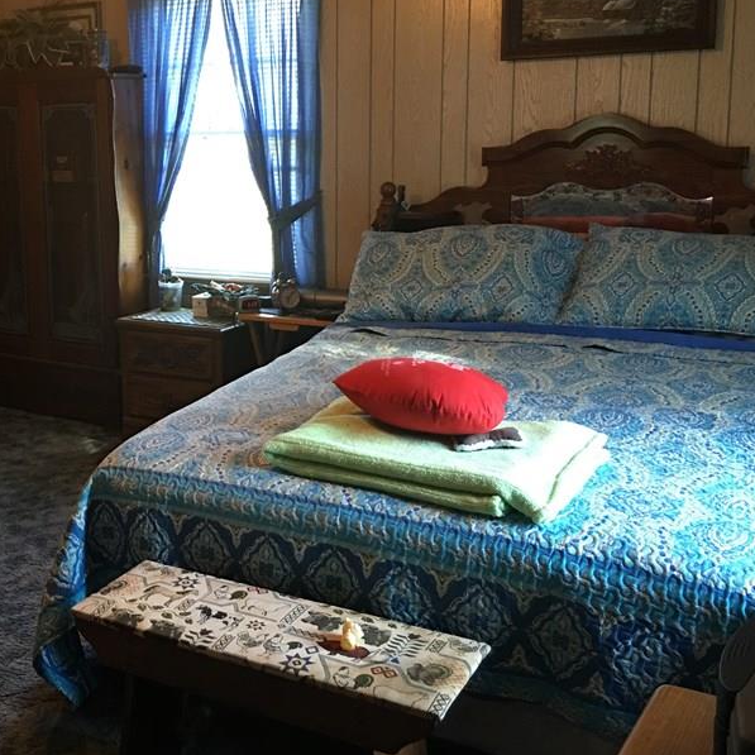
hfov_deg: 37.1
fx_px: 1086
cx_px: 158
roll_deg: +1.6
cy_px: 312
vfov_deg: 38.2
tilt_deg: -8.7
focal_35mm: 44
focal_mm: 4.15
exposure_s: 1/15
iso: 80
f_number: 2.2
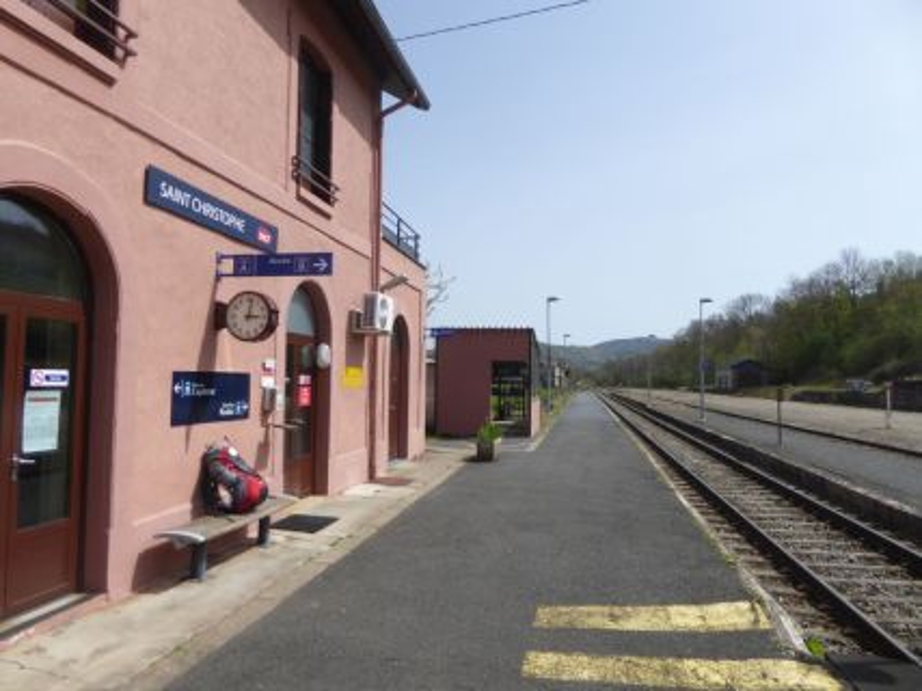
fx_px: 639
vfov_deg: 56.8
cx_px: 461
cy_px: 346
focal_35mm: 24
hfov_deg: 71.6
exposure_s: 1/1000
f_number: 3.3
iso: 100
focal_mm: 4.3
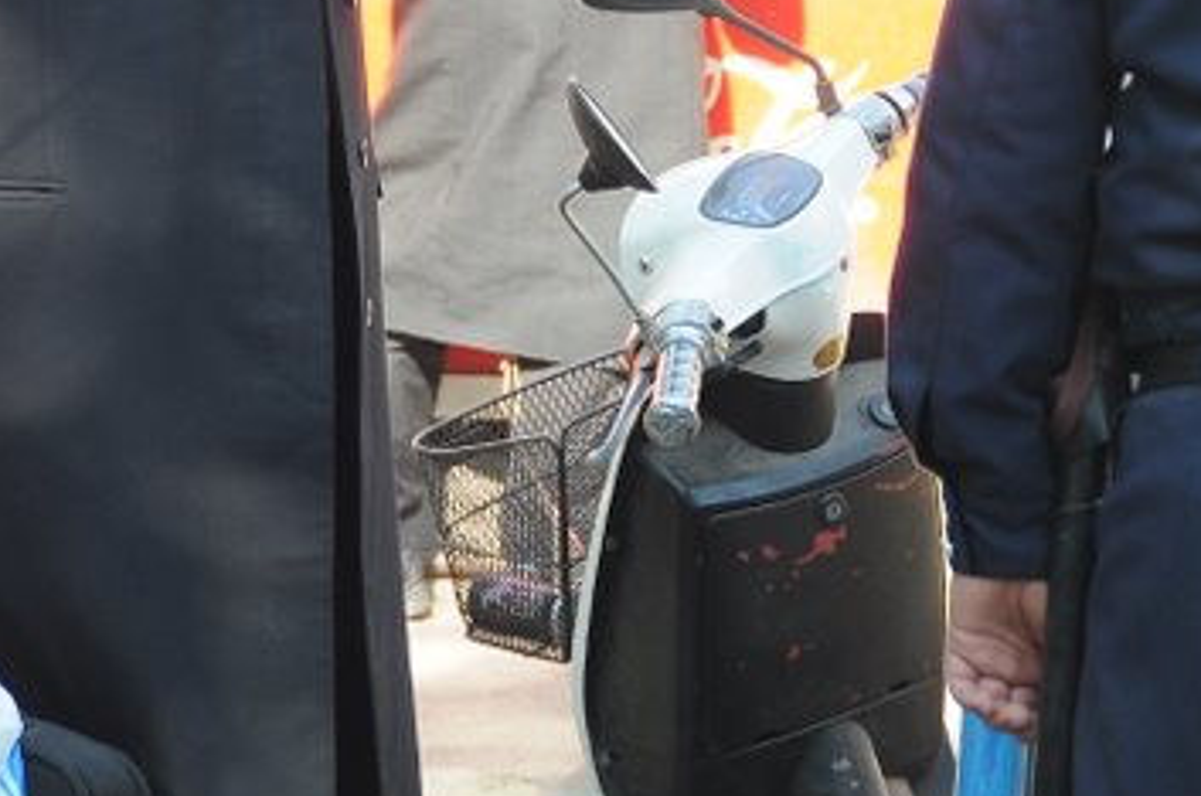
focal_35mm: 305
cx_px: 585
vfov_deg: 4.5
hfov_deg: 6.8
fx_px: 10157
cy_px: -340
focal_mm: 70
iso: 250
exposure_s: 1/125
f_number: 5.6
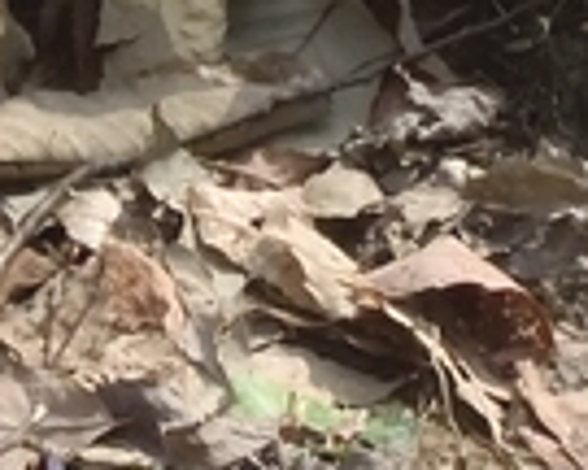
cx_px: -148
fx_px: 6543
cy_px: -801
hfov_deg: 5.1
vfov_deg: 4.0
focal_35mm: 376
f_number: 10
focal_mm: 17
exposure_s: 1/250
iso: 560
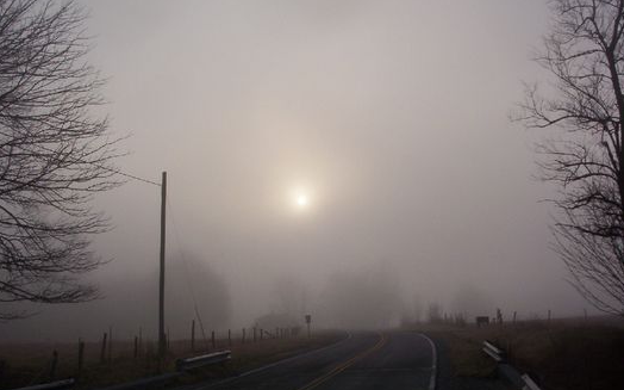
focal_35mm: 42
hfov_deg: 47.2
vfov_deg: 30.5
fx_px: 714
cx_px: 310
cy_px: 214
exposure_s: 1/217
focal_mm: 6
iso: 100
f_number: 8
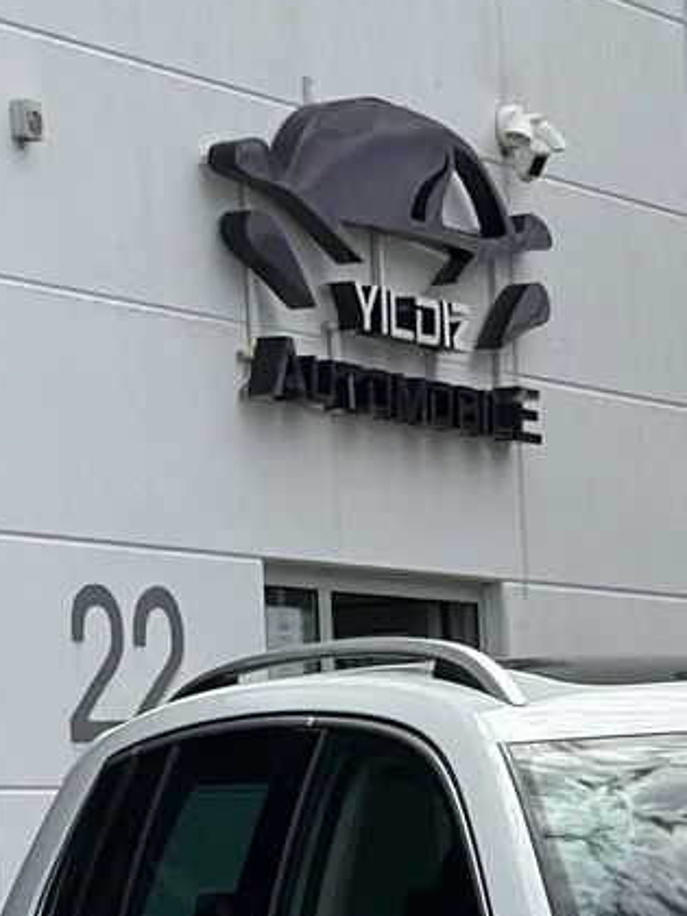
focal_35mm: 183
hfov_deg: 8.0
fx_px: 4843
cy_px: 1053
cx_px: 1019
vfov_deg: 10.6
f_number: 1.78
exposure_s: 1/7634
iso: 100
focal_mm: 6.86
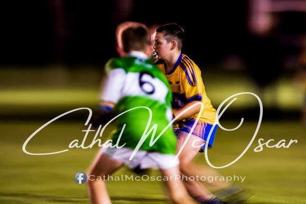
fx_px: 4070
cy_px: 84
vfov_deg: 2.9
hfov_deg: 4.3
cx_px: 175
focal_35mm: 479
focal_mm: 400
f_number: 2.8
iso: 2000
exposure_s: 1/15
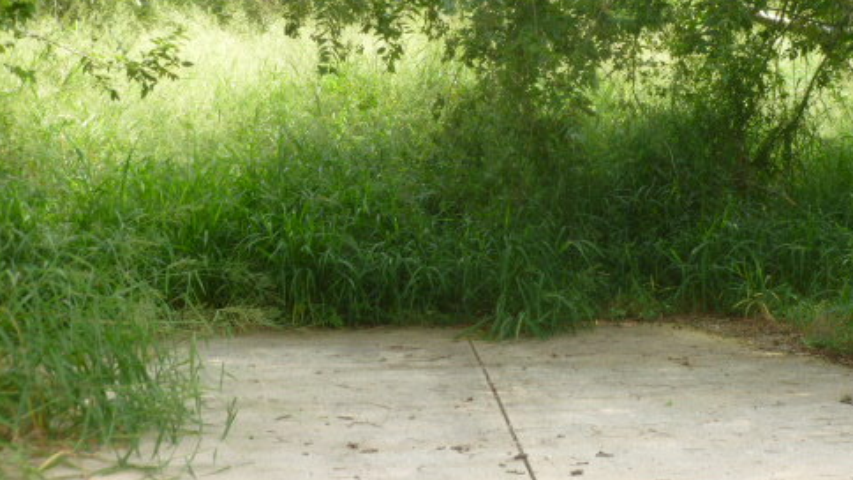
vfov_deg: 16.6
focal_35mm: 72
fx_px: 1628
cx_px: 525
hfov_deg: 29.3
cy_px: 58
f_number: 3.9
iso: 100
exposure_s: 1/125
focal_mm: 9
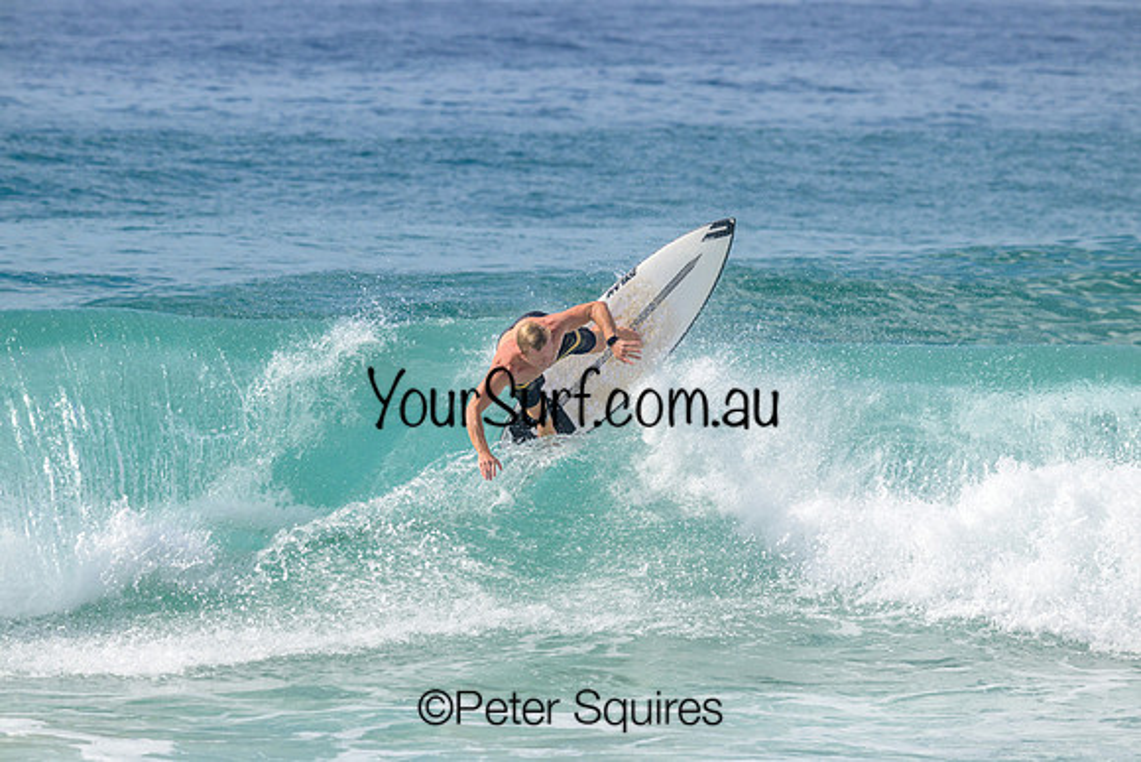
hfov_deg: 5.0
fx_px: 12997
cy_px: 381
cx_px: 570
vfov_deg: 3.4
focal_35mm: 410
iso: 640
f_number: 10
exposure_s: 1/2000
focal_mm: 410
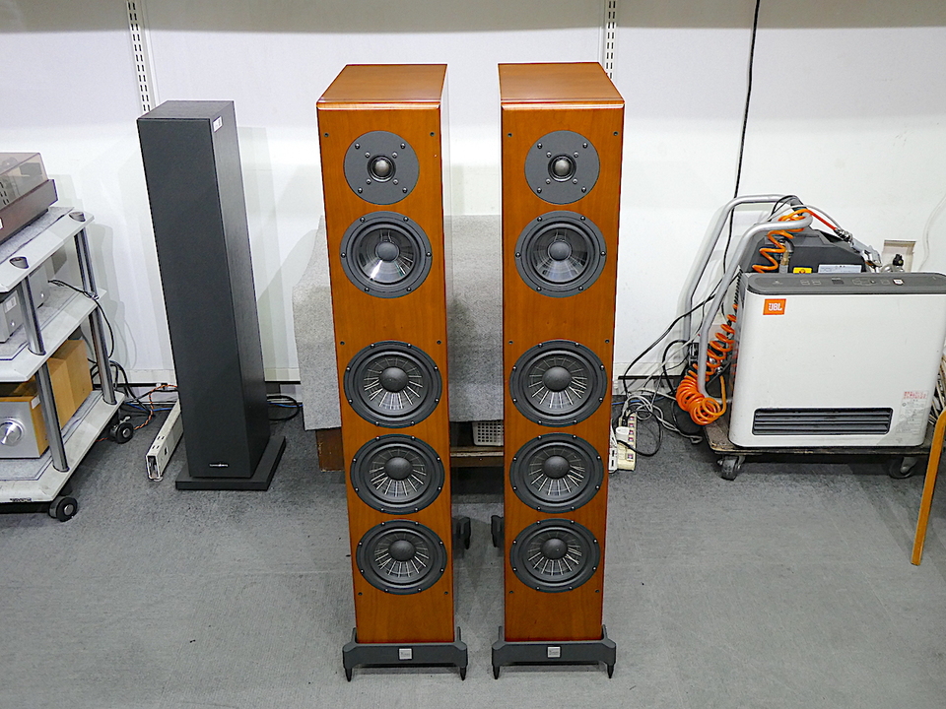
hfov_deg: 52.6
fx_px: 956
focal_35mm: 35
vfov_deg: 40.7
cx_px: 473
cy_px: 354
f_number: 3.7
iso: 200
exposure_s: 1/8
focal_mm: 6.3
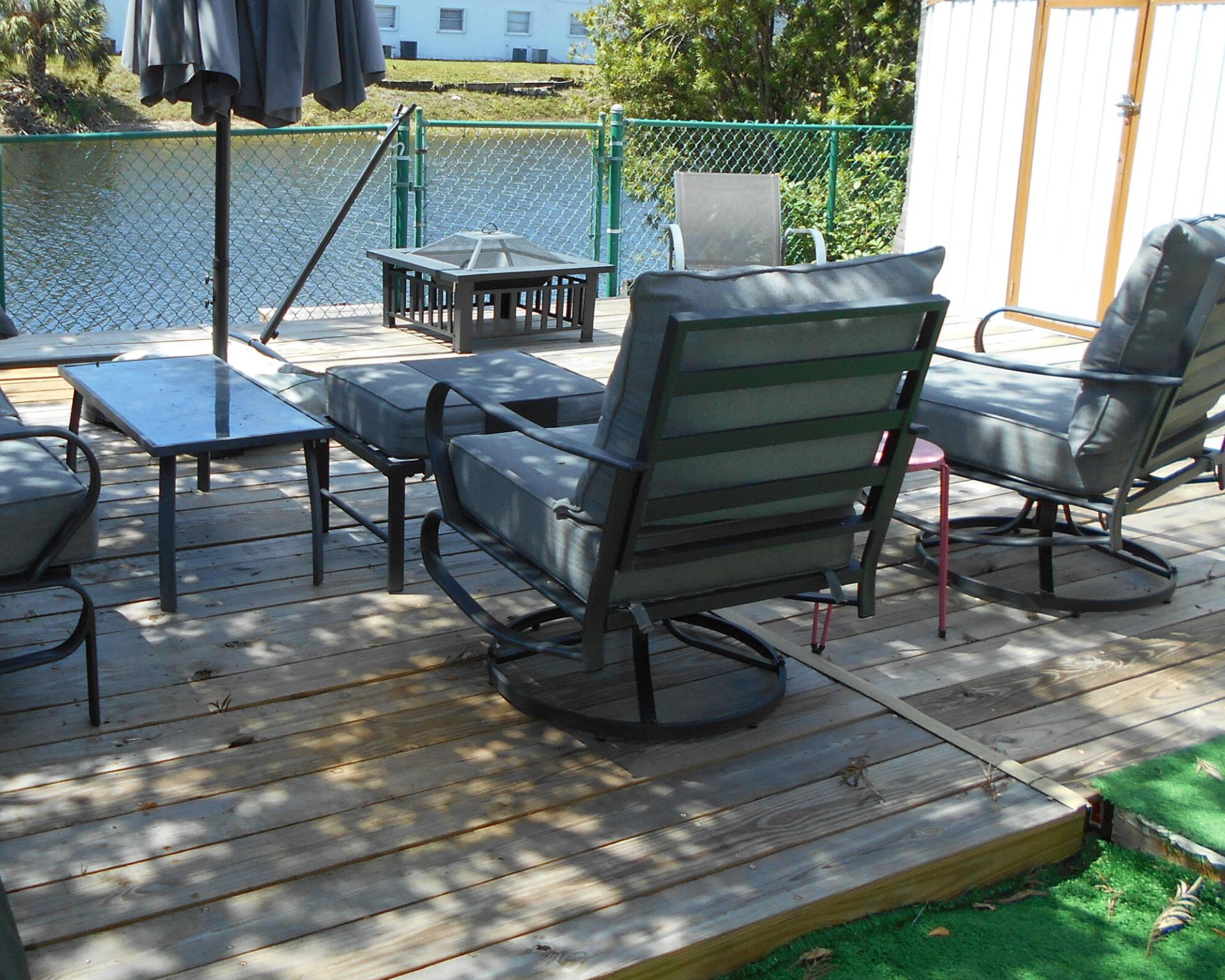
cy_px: 373
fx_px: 1378
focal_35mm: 38
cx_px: 439
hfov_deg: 47.4
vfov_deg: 38.9
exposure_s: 1/500
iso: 80
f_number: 3.2
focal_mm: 4.6
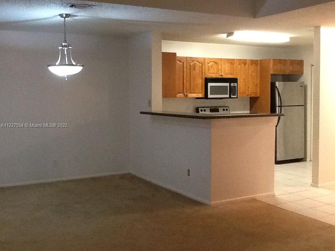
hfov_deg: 42.9
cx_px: 168
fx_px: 426
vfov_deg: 32.9
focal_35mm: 44
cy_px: 126
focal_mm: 2.03
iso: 320
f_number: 2.4
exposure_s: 1/30
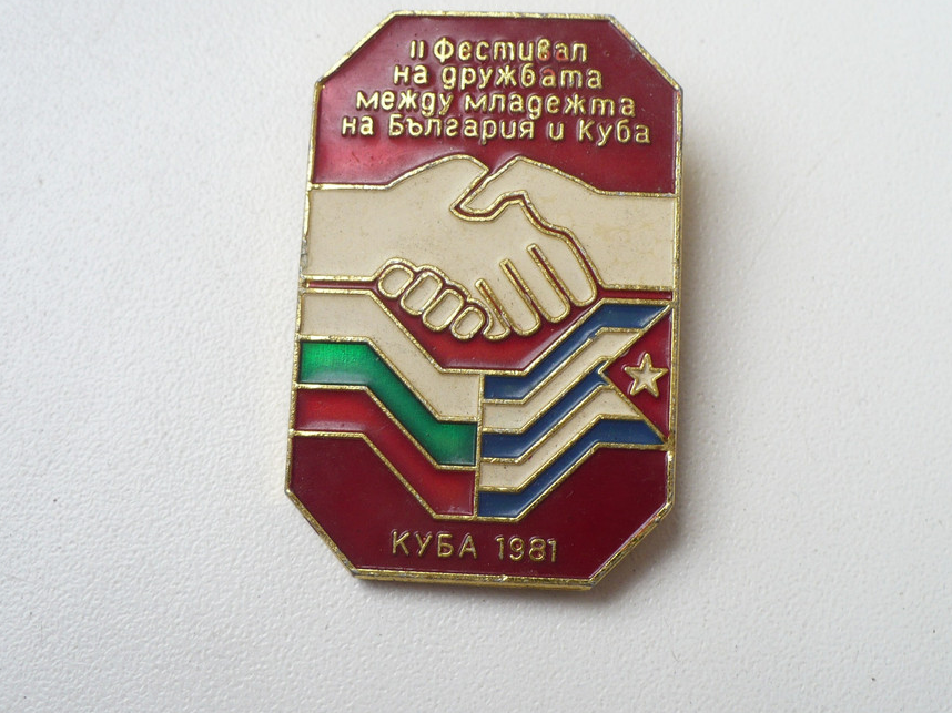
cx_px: 501
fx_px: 1265
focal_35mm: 46
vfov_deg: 31.5
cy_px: 324
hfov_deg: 41.2
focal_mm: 6.1
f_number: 2.8
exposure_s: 1/100
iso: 100
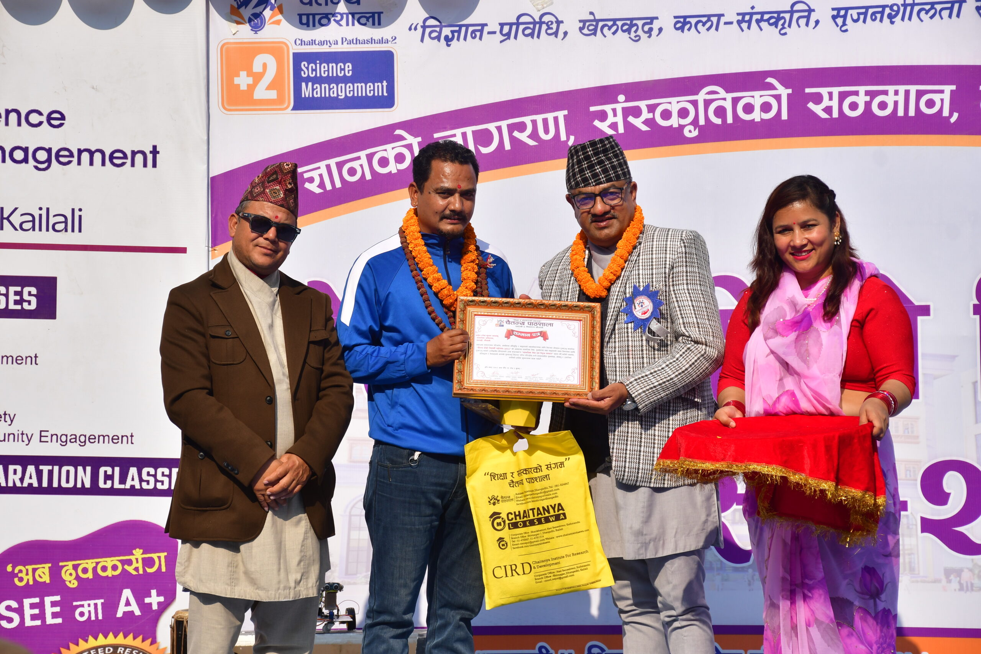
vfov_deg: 12.2
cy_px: 327
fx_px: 3052
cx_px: 490
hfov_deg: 18.3
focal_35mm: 112
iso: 200
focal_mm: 75
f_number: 5.6
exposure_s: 1/1000
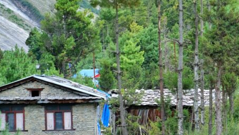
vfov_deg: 9.7
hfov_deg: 16.9
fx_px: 792
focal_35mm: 125
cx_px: 227
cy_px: 104
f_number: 3.6
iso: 160
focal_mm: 35
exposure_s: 1/500
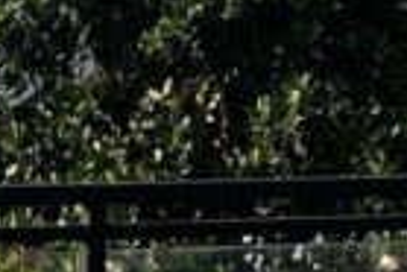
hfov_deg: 10.3
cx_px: 102
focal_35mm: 199
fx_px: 2252
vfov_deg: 6.9
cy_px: 303
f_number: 1.6
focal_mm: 5.1
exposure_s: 1/2222
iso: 50
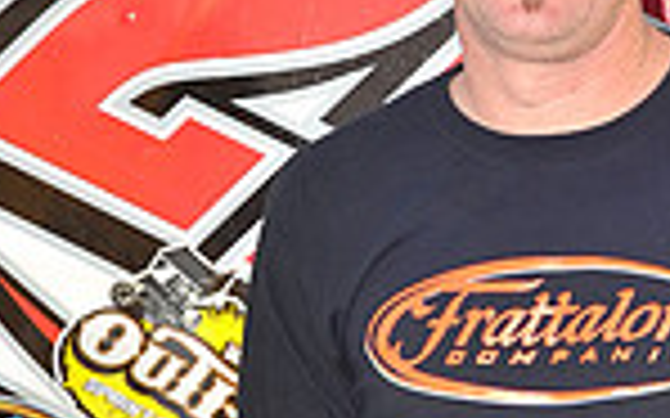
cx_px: 580
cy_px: 180
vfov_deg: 6.6
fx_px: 3614
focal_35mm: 198
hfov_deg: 10.5
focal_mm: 50
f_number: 10
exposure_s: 1/160
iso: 200
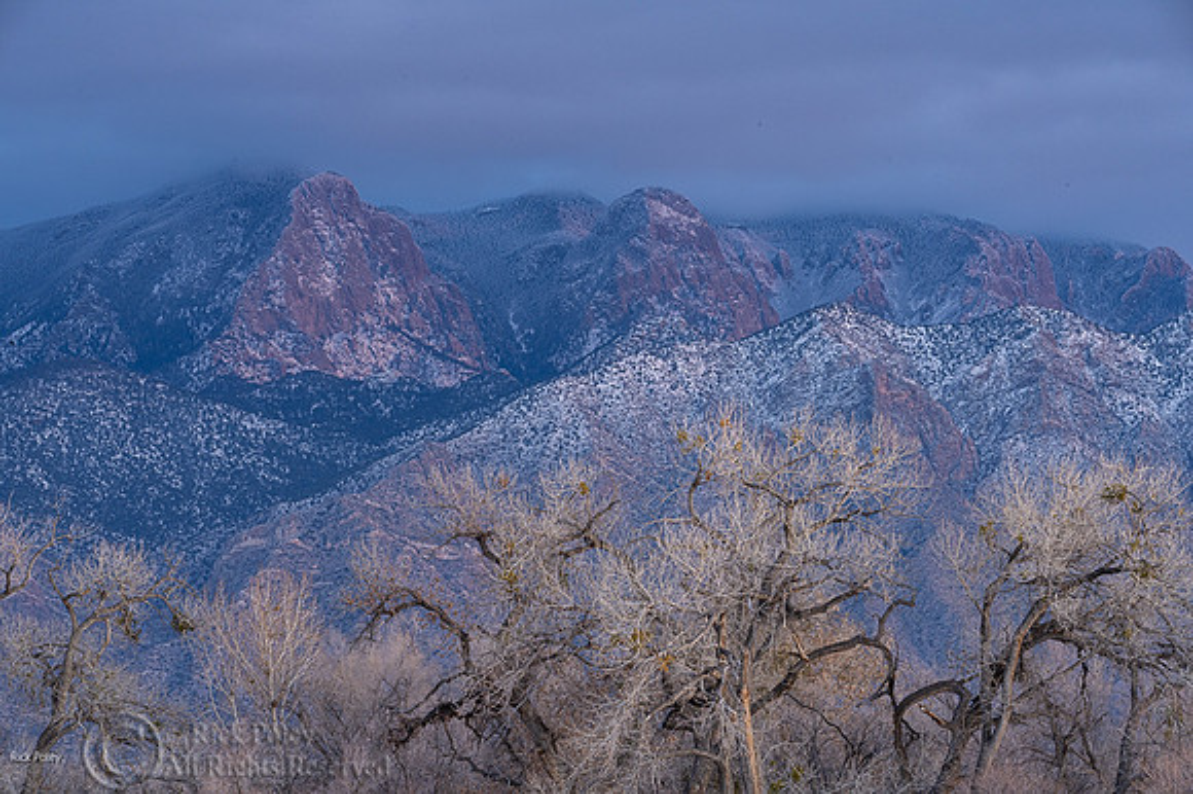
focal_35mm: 187
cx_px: 596
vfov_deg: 7.3
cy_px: 397
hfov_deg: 11.0
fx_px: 6197
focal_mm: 187.1
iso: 400
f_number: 22
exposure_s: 1.3
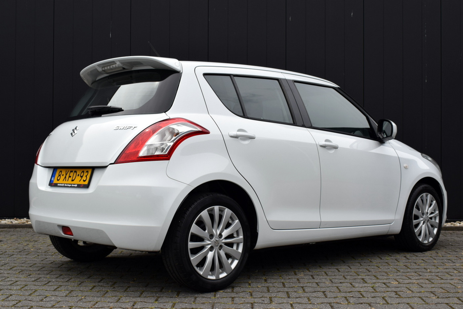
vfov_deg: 28.9
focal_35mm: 46
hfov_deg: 42.3
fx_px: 598
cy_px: 154
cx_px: 232
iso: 200
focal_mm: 31
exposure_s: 1/320
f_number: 9
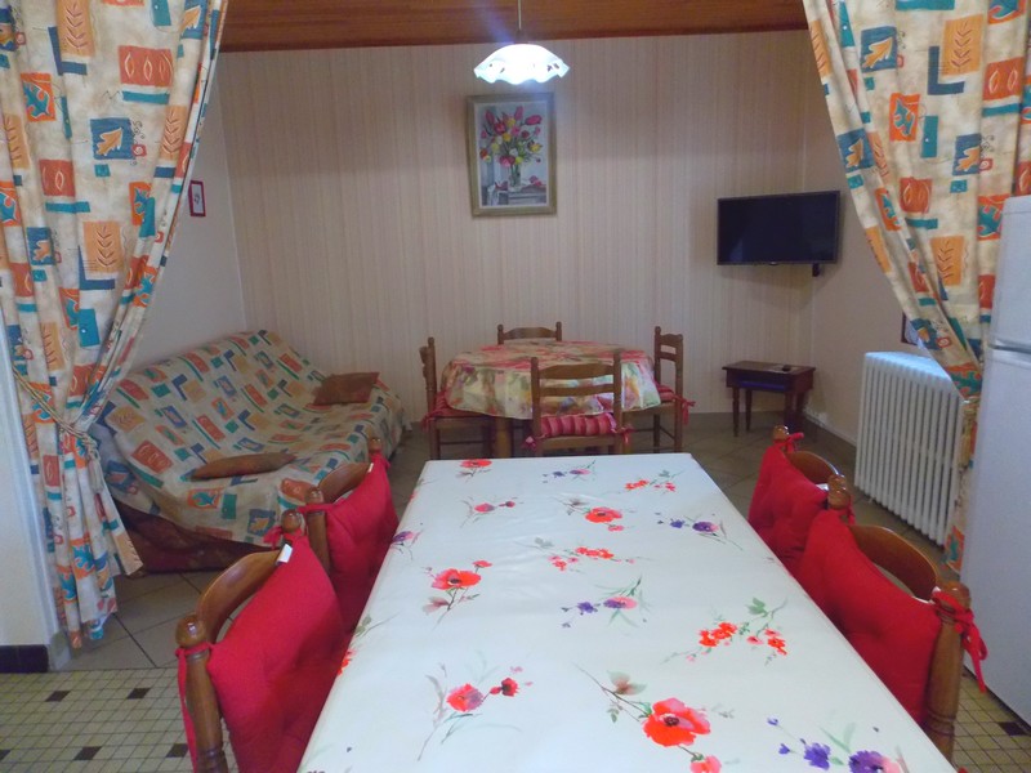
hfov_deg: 73.9
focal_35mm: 23
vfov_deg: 58.9
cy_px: 386
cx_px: 516
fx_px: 685
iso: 400
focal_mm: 4
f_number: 3.1
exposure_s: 1/30
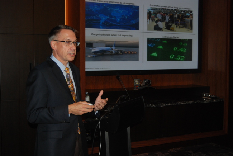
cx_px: 116
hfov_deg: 37.8
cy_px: 78
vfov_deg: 25.8
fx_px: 340
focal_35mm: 52
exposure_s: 1/60
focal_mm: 35
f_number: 4.8
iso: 400
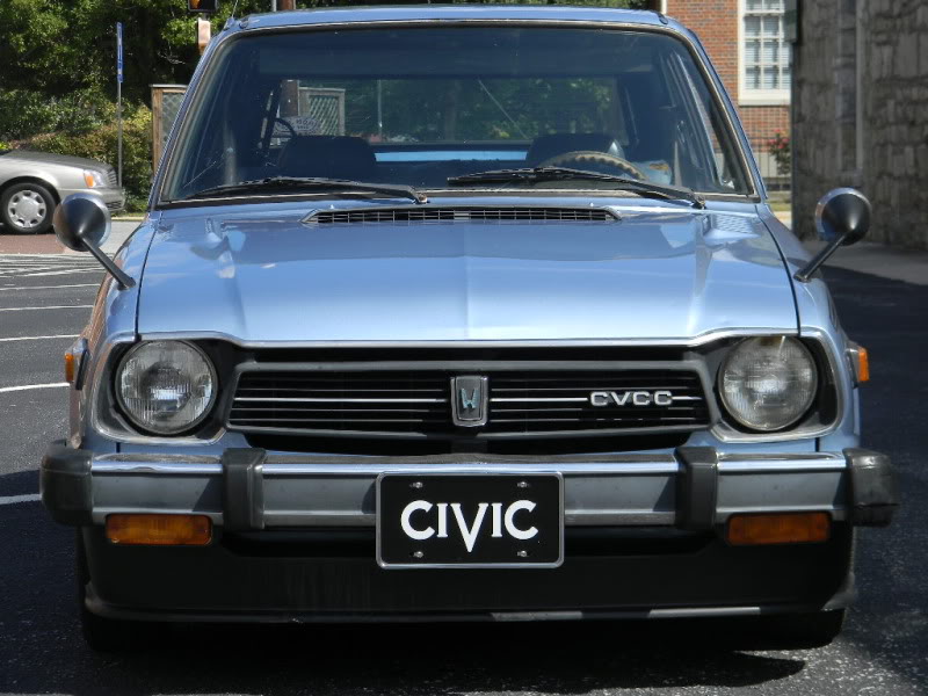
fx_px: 2815
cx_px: 464
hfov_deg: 18.7
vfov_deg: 14.1
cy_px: 348
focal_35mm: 105
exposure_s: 1/420
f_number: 4.7
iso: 80
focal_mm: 19
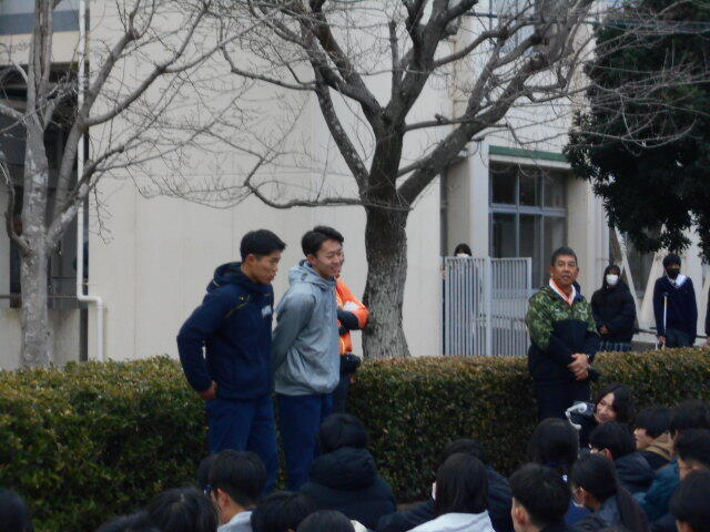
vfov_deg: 11.4
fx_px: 2666
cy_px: 266
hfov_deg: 15.2
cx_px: 355
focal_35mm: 130
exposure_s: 1/250
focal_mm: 23
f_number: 6.5
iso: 220
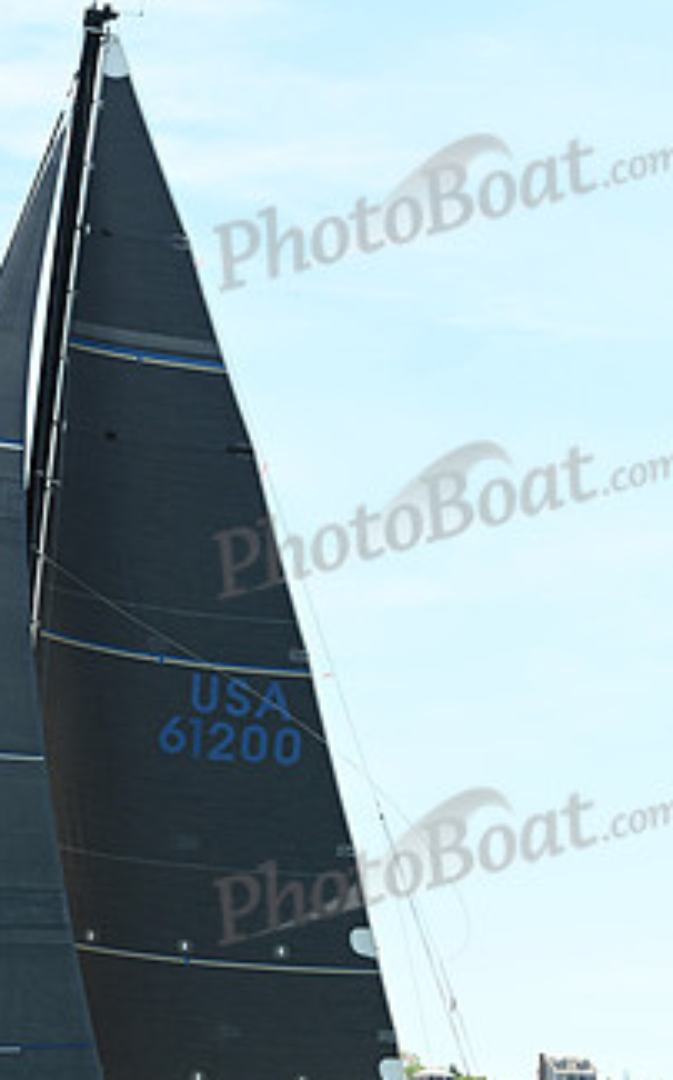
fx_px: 4616
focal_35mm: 157
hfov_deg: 8.3
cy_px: 733
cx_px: 42
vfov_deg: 13.3
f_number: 4.5
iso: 320
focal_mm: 86
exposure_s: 1/1000
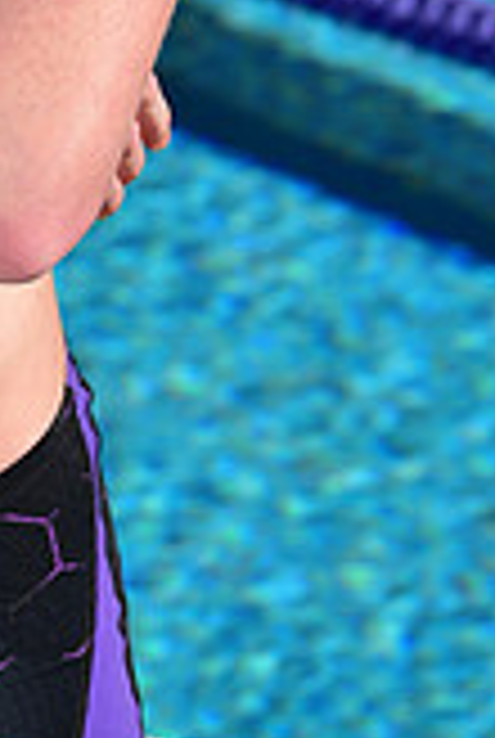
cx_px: -227
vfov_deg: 4.5
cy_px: -382
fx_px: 9426
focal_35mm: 459
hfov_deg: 3.0
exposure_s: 1/250
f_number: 8
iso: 64
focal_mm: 130
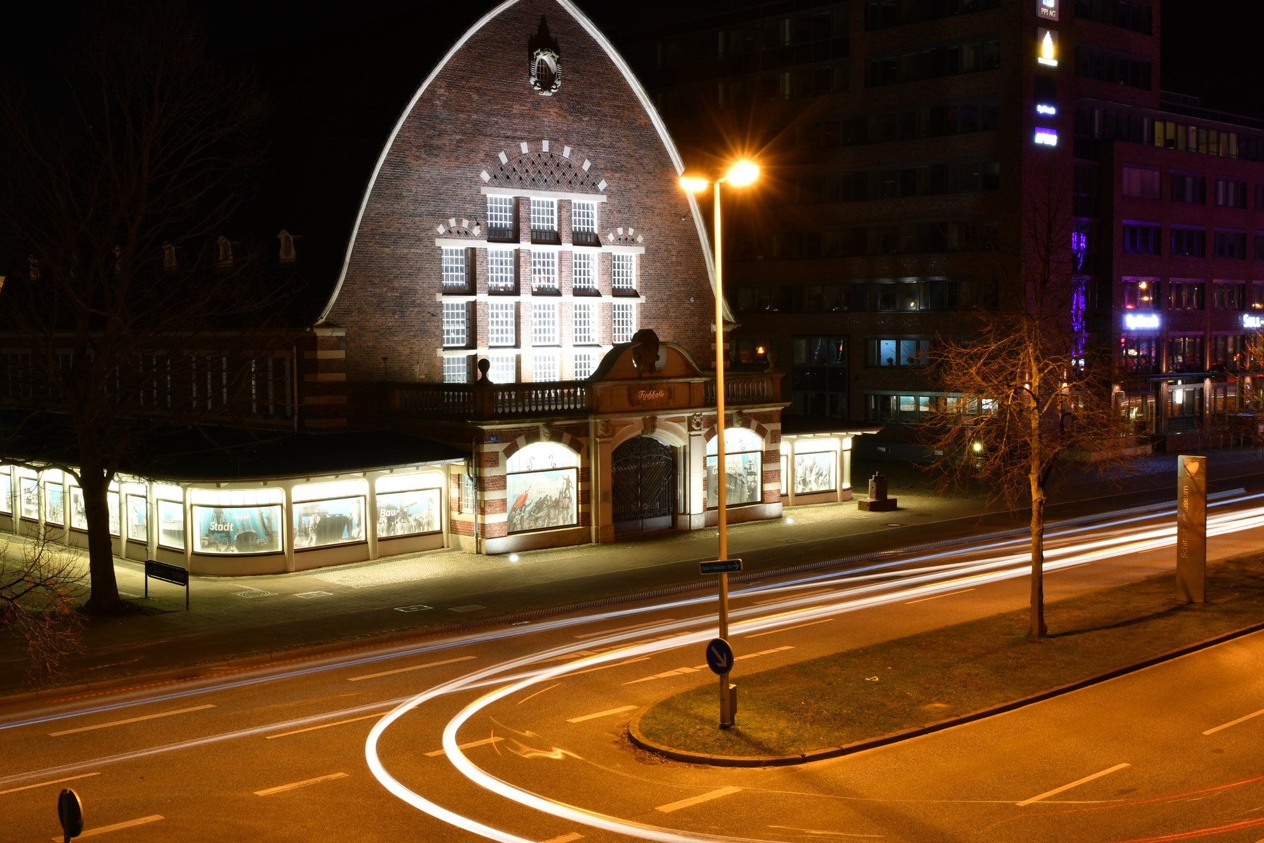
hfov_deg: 44.0
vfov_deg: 30.2
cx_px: 632
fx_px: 1563
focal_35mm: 45
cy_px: 419
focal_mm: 29
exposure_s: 17.3
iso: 100
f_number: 16
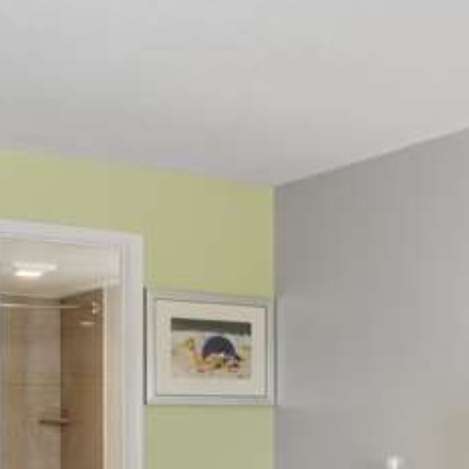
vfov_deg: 23.5
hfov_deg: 23.2
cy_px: 447
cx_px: 478
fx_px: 1088
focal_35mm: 71
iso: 250
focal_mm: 19
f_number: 8
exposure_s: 1/4
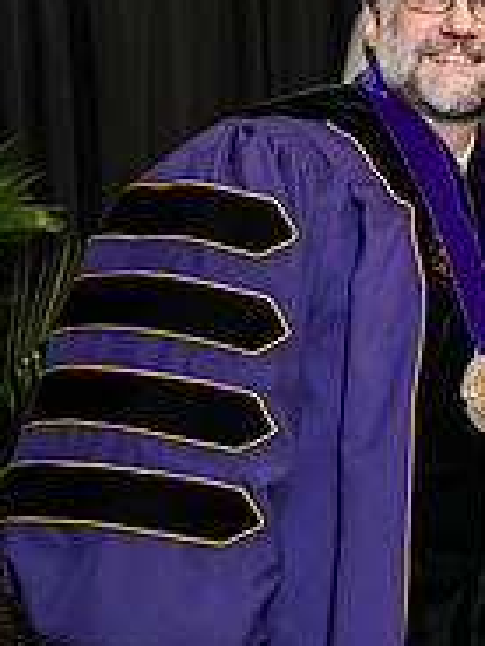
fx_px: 3736
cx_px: 559
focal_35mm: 200
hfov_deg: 7.4
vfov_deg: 9.9
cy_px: 328
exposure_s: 1/200
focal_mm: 66
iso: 2500
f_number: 5
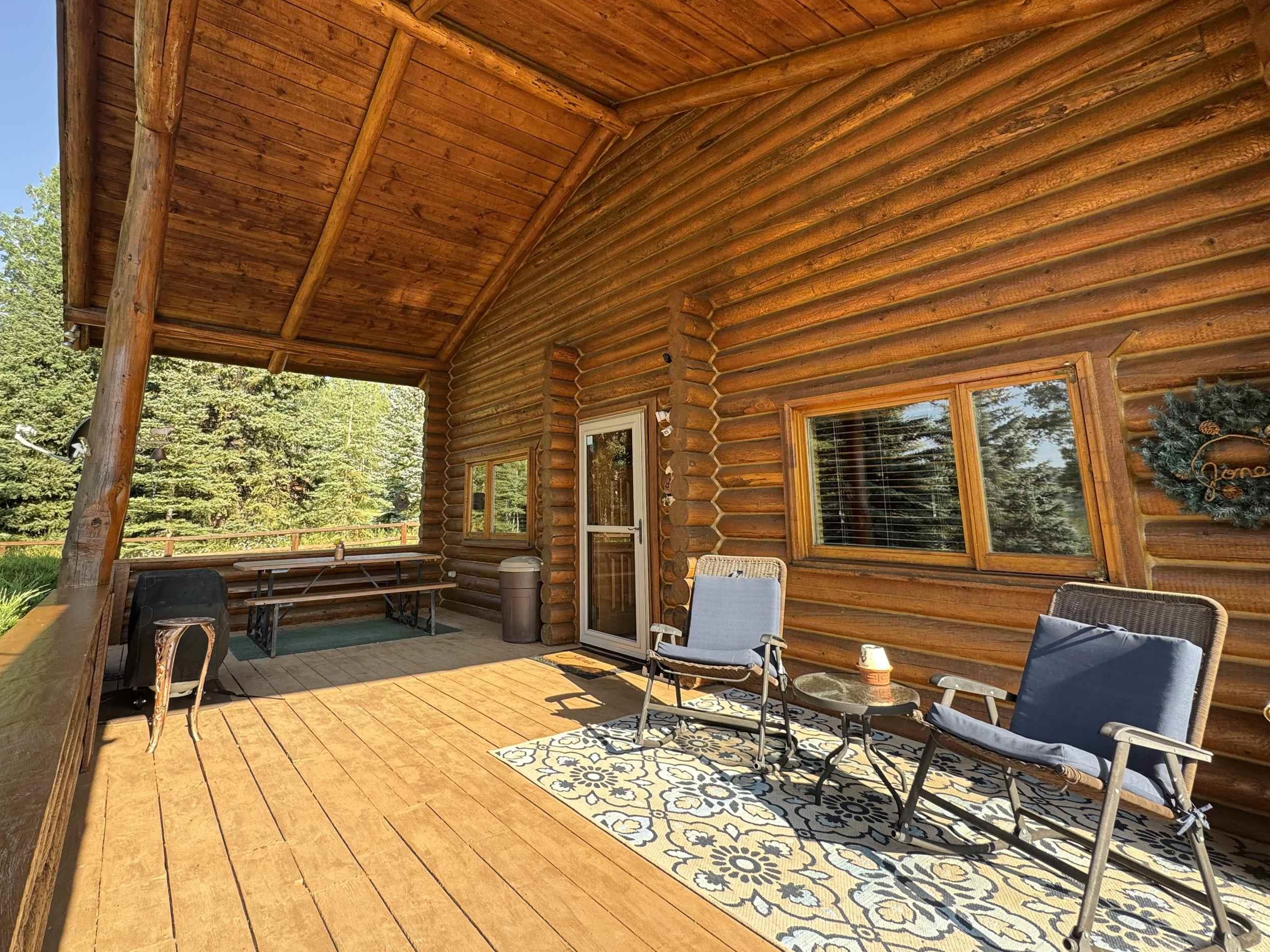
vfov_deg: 74.1
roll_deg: +0.1
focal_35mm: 17
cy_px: 390
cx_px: 576
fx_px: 624
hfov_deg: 90.8
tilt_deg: +11.2
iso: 40
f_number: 2.2
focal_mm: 2.22
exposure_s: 1/119
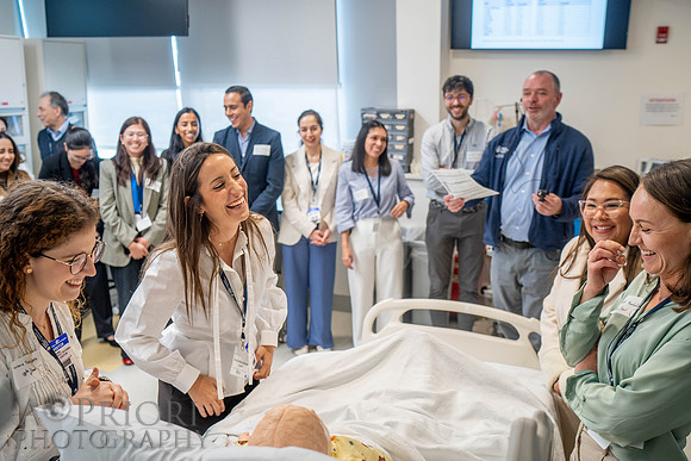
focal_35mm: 36
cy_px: 230
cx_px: 346
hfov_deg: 53.5
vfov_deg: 37.2
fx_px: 685
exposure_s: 1/200
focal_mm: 35
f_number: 3.2
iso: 800
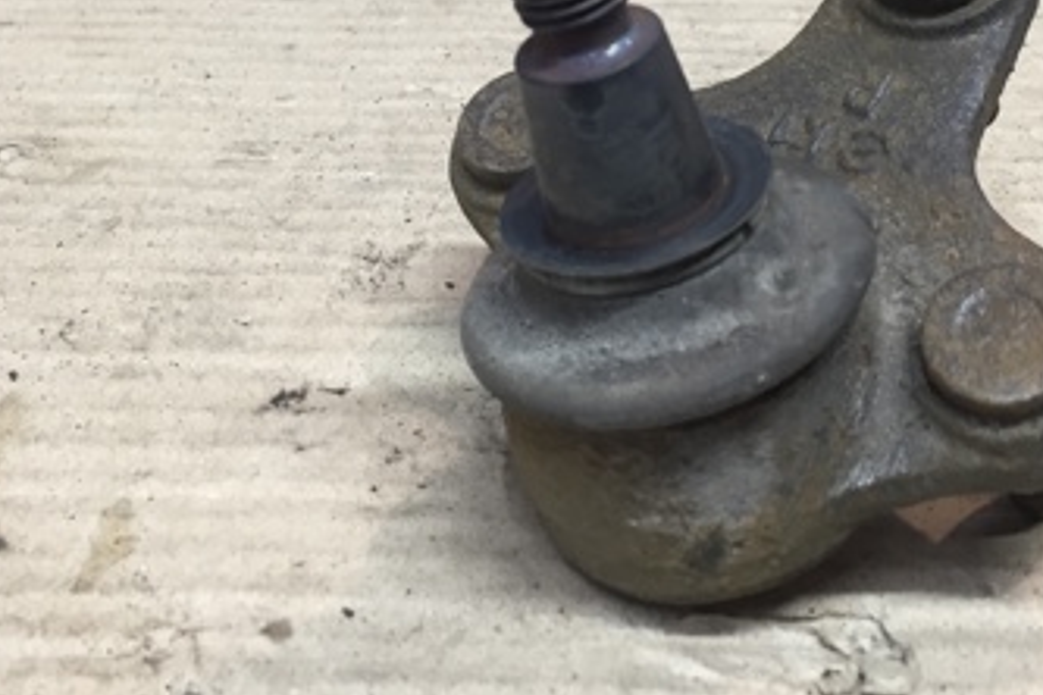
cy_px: -25
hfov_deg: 34.4
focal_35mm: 58
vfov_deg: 22.4
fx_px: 1680
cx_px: 608
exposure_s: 1/33
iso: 80
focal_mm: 4.15
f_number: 2.2
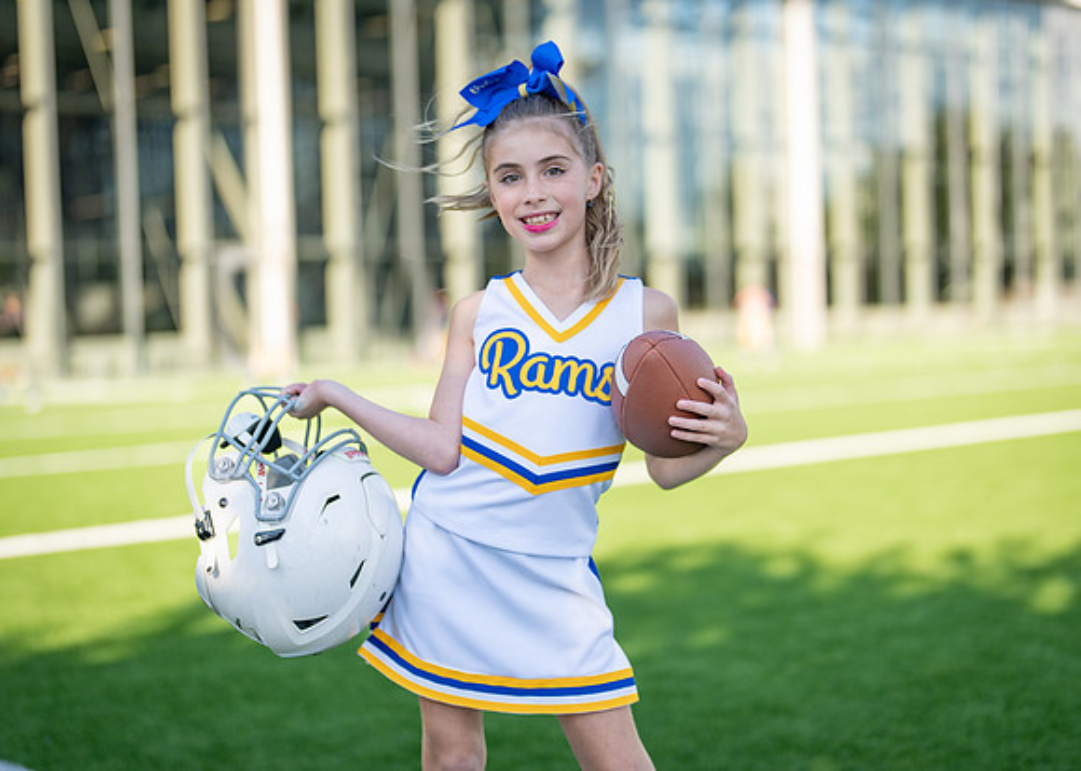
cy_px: 360
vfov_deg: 24.0
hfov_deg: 33.2
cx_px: 562
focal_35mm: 59
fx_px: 1815
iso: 100
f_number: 1.2
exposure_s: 1/2500
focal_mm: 50
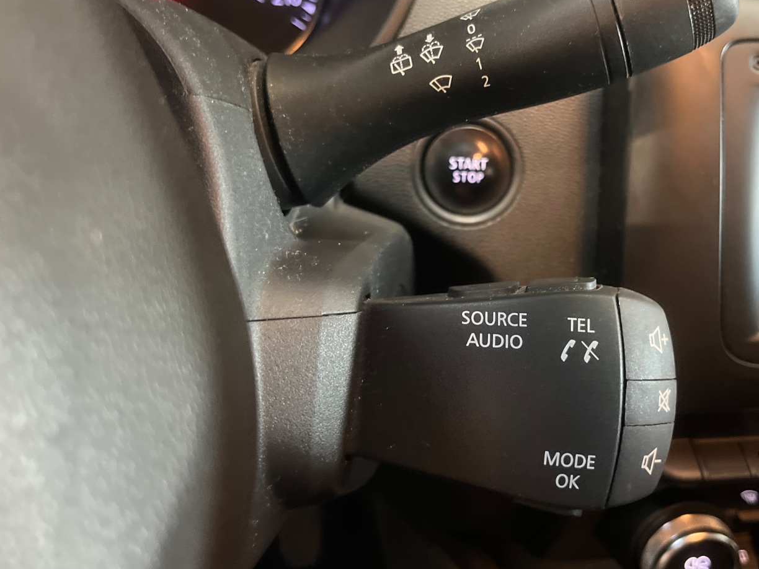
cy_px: 237
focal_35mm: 34
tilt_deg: -27.2
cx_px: 471
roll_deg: -5.7
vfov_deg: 41.7
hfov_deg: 53.4
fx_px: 745
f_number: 1.6
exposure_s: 1/25
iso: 800
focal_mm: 5.1
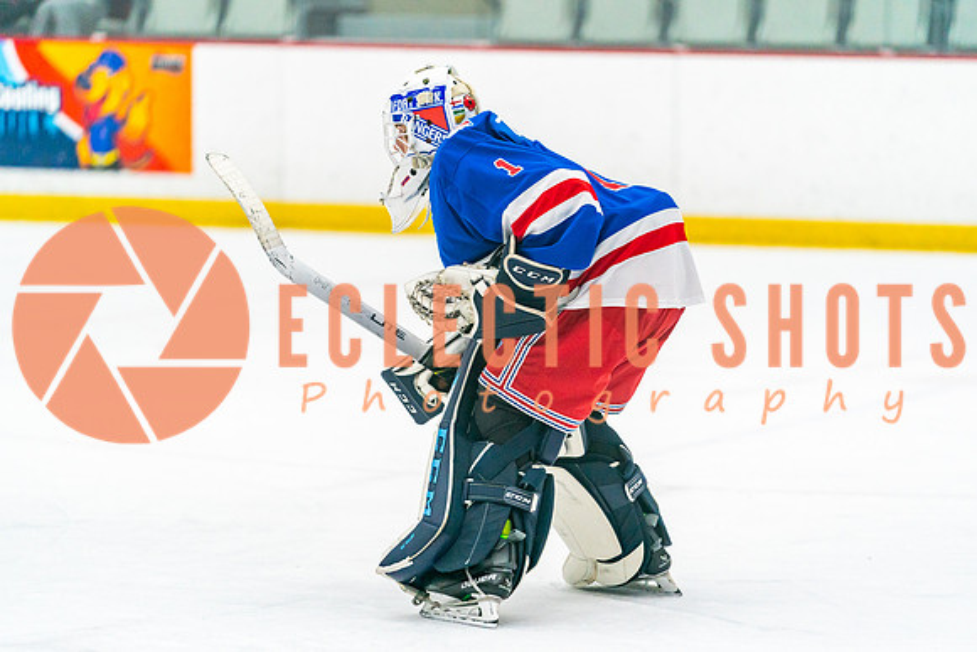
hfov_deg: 10.3
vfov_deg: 6.9
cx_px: 488
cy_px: 326
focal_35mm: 200
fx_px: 5429
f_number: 2.8
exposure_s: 1/1000
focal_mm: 200
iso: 3200
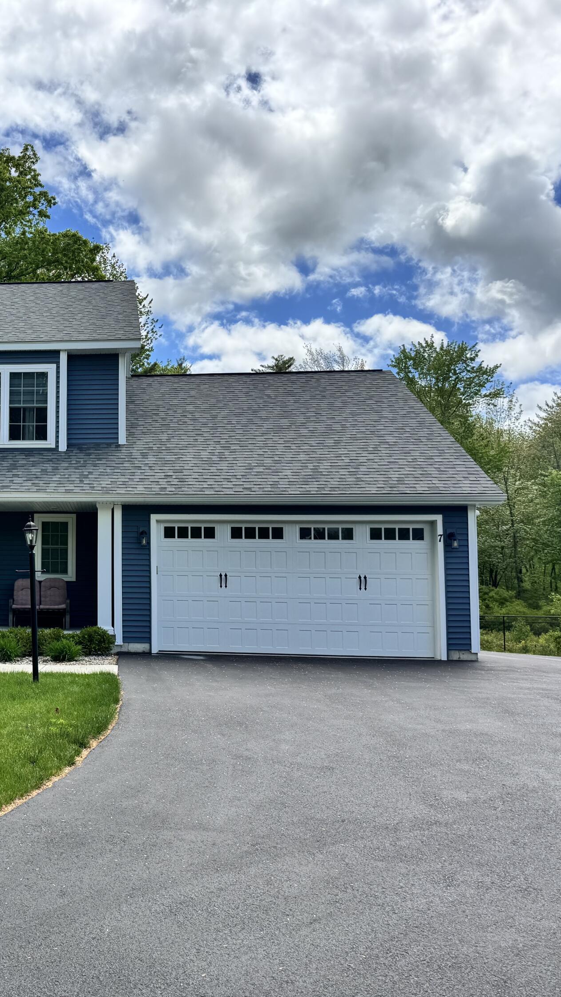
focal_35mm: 35
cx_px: 19
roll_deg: -0.4
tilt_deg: +3.5
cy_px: 499
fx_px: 925
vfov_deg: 56.6
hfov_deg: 31.5
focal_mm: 6.76
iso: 80
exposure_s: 1/3597
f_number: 1.78
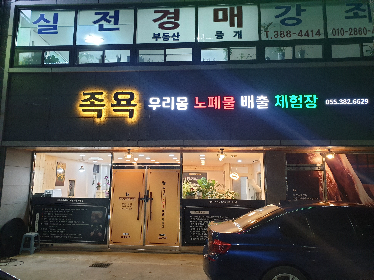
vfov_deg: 53.1
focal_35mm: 26
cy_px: 140
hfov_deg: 67.3
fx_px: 281
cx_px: 187
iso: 320
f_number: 2.4
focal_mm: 4.3
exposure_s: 1/40
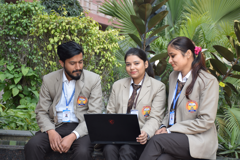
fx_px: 600
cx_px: 120
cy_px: 80
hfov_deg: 22.6
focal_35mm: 90
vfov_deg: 15.2
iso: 200
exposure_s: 1/200
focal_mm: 60
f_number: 6.3
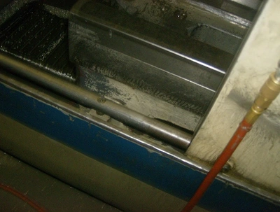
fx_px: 292
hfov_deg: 51.2
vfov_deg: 39.9
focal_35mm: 36
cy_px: 106
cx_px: 140
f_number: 2.8
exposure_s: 1/60
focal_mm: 6
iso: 200
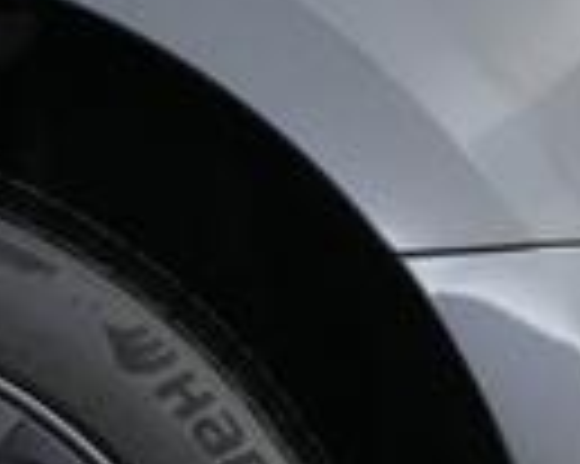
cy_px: 851
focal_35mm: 130
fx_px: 2230
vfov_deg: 11.0
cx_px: -252
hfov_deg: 14.0
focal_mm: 28
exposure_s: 1/160
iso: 5000
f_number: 2.8
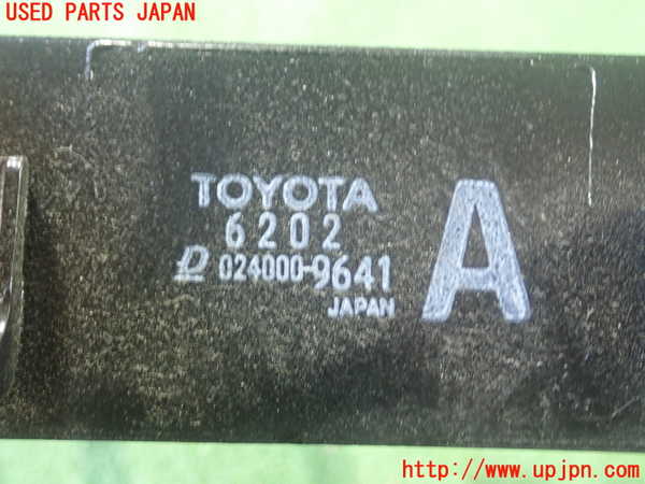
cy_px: 242
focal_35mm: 46
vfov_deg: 31.5
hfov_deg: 41.2
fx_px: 857
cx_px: 322
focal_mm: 8.41
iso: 800
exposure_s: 1/20
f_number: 3.1
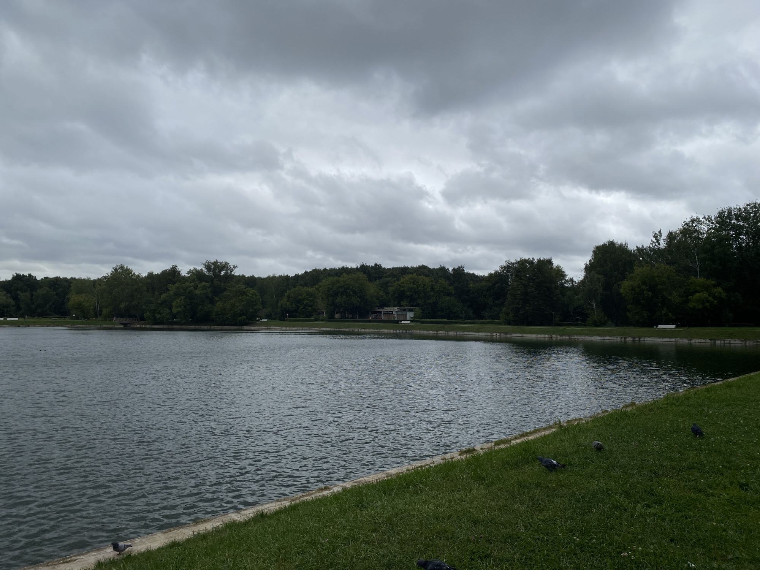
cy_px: 285
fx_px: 571
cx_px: 380
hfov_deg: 67.3
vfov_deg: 53.1
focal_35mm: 26
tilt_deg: +3.3
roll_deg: +0.2
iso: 32
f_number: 1.8
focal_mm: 4.25
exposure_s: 1/2688
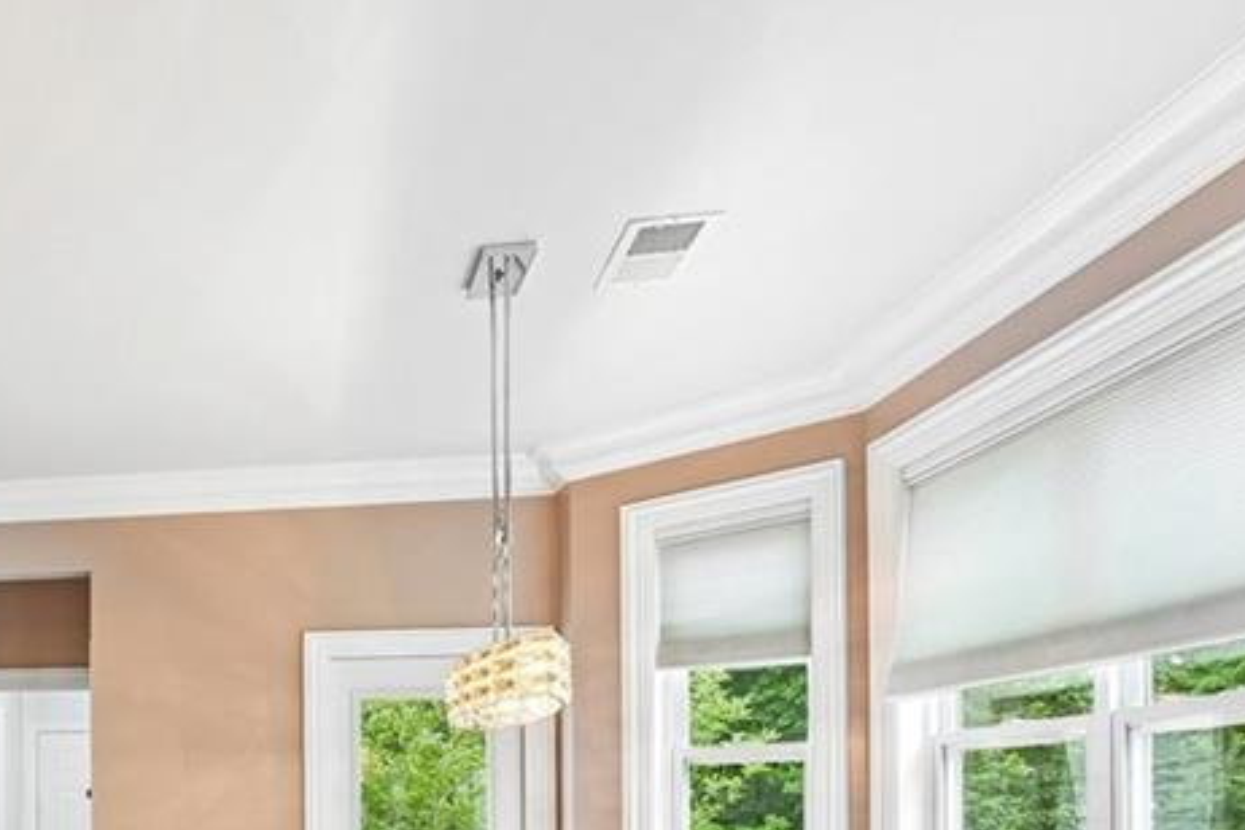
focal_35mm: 31
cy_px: 848
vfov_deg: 37.4
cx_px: 8
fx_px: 1072
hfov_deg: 49.5
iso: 200
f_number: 8
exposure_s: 1/4
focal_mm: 14
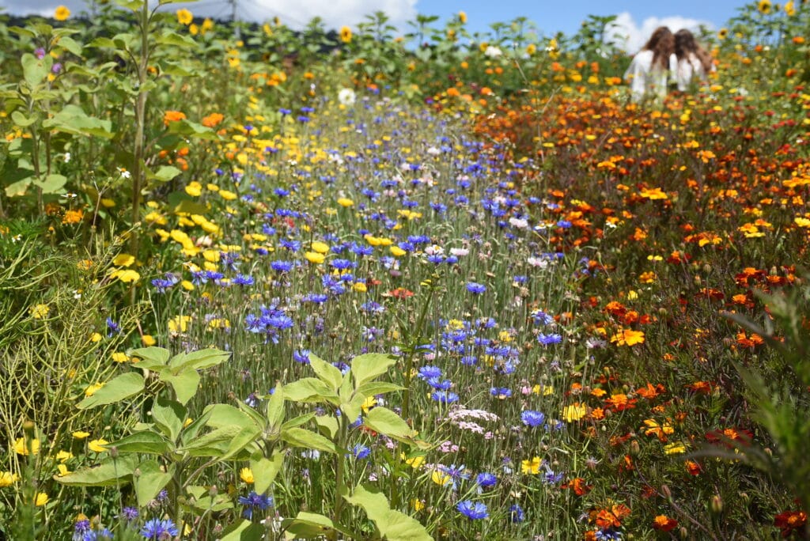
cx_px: 405
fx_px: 1148
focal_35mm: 51
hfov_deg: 38.9
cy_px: 270
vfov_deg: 26.5
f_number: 5
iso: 140
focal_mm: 34
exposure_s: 1/1000
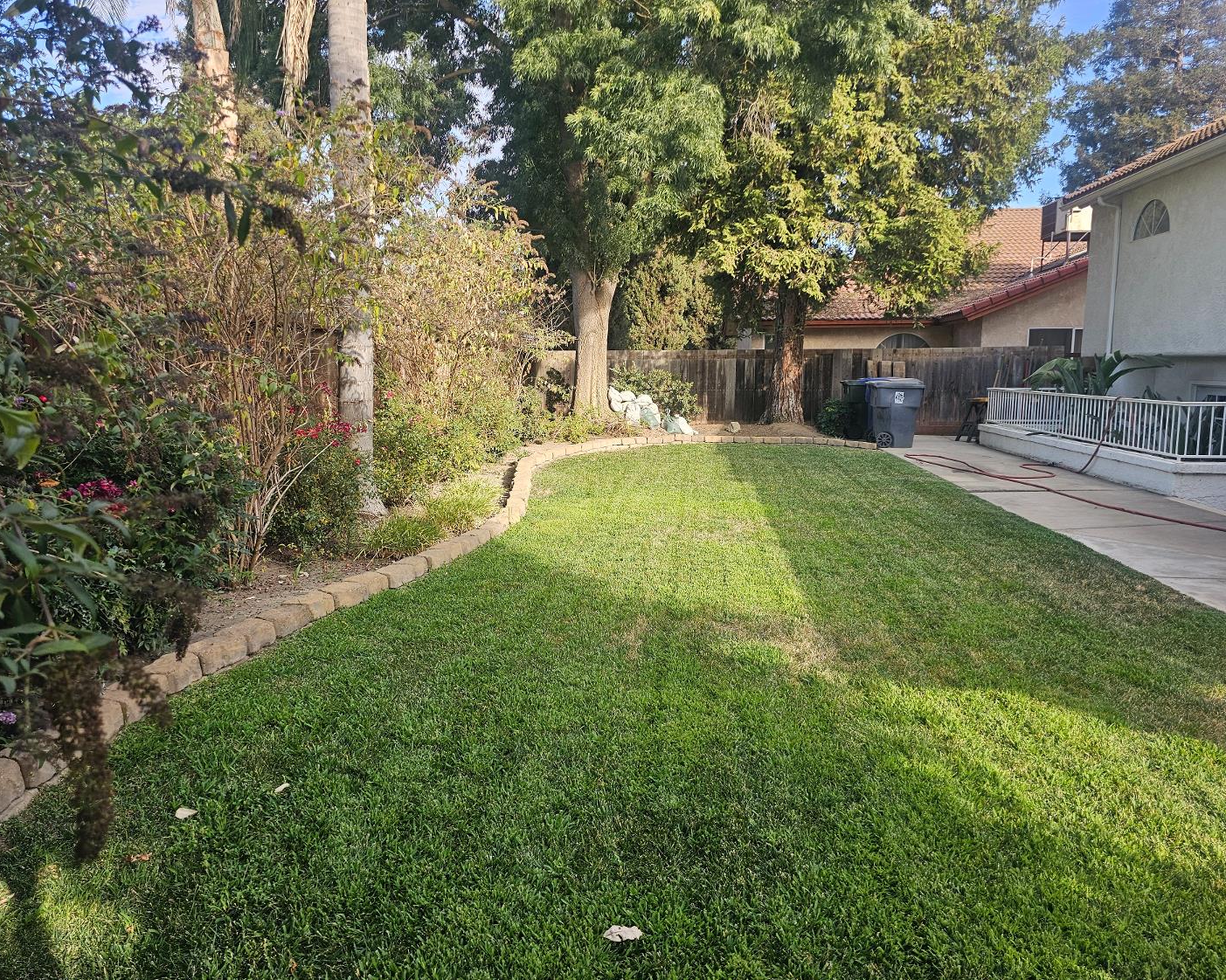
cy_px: 490
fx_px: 871
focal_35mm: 24
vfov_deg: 58.8
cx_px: 610
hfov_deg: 70.3
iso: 40
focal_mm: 6.3
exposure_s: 1/359
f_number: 1.7
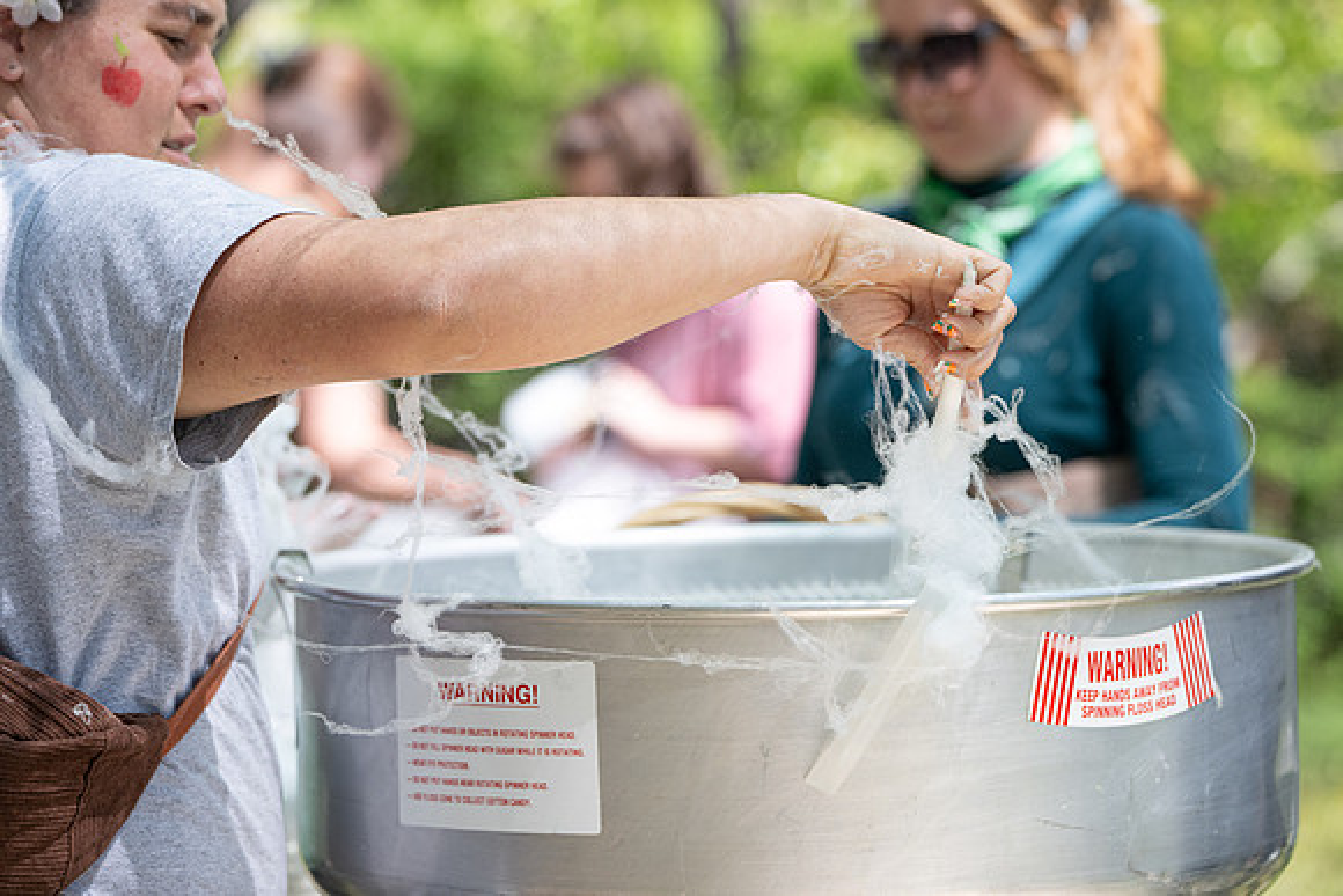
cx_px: 652
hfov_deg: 14.6
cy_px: 452
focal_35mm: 141
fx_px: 5250
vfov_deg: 9.8
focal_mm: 135
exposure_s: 1/1250
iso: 320
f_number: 4
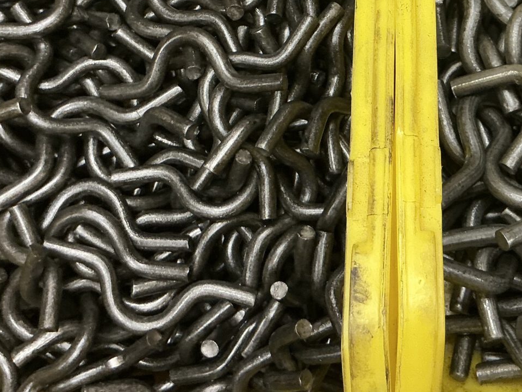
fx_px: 844
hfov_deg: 33.7
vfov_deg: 25.7
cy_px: 79
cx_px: 388
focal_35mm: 56
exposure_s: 1/60
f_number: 1.8
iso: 160
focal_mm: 3
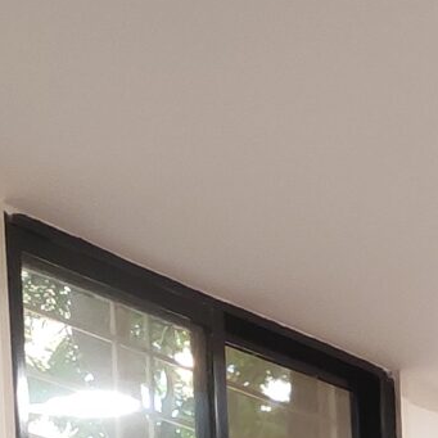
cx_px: 614
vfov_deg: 9.5
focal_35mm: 166
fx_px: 2376
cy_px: 988
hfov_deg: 10.3
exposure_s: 1/33
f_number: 1.79
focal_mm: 4.74
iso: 391
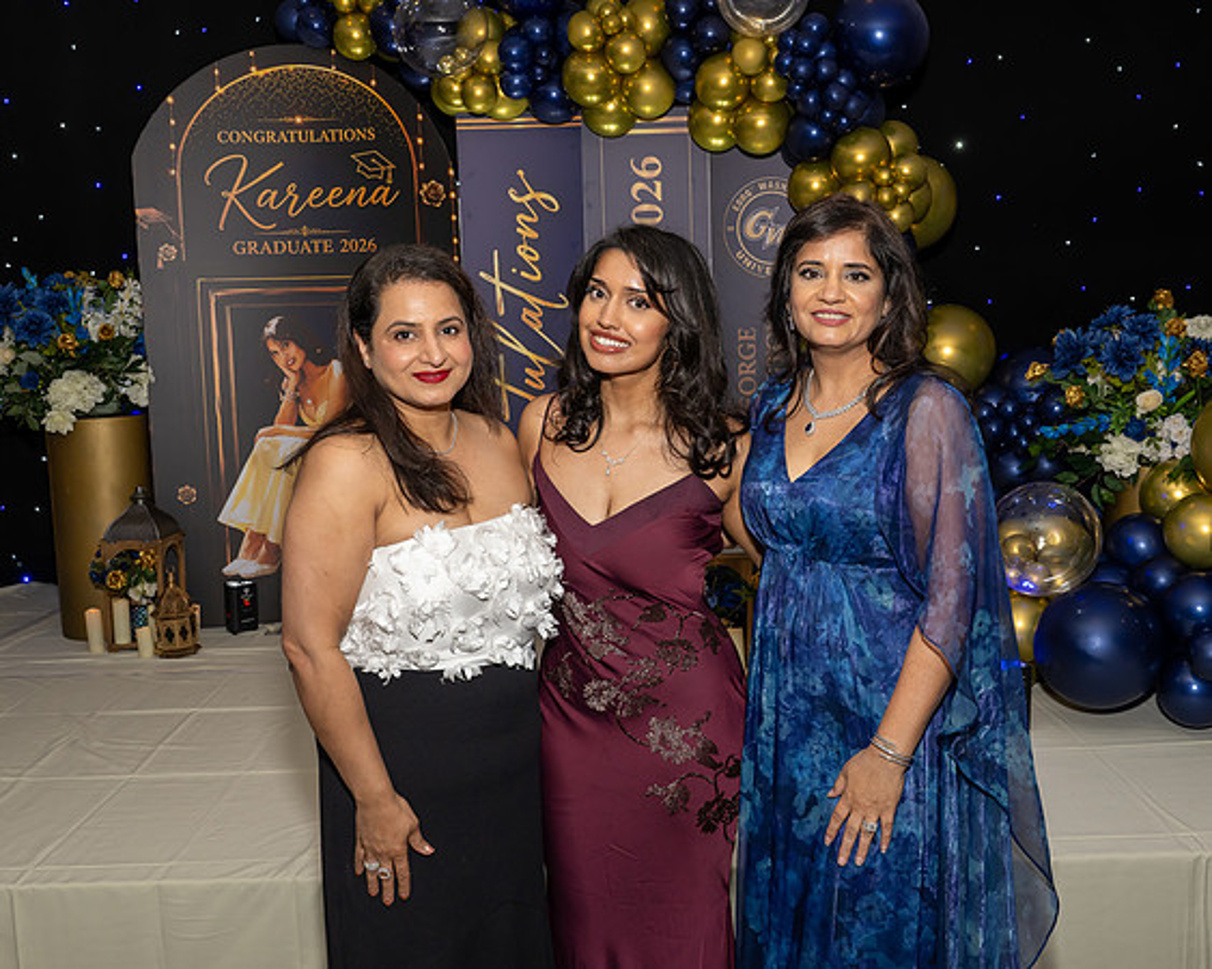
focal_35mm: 37
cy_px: 475
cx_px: 646
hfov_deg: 49.5
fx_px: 1314
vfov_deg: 40.5
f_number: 8
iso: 800
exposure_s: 1/250
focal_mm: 31
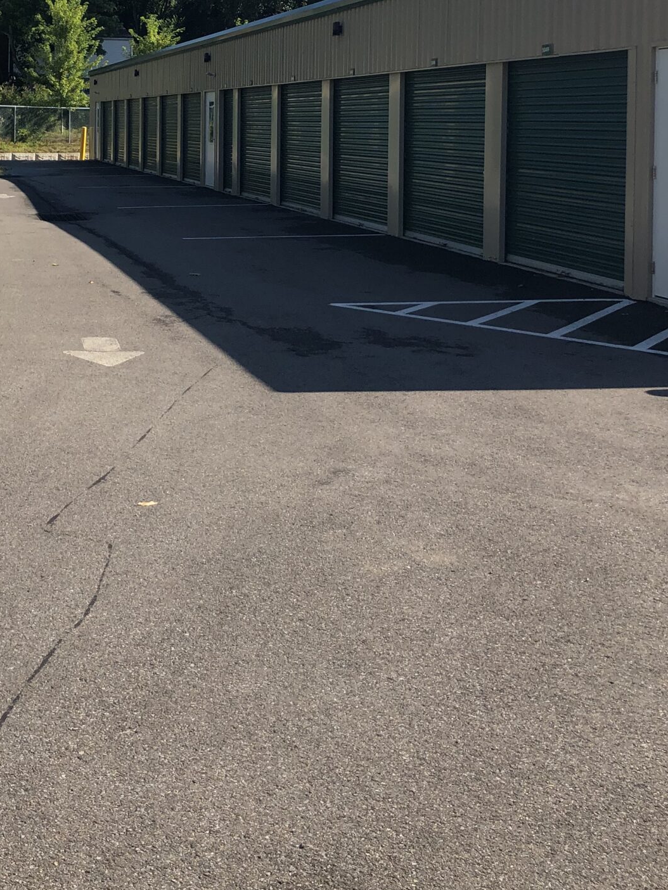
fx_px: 1312
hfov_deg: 28.3
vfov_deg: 36.0
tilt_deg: +0.1
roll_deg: -0.5
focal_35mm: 51
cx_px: 211
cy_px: 152
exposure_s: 1/1453
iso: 20
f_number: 1.8
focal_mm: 4
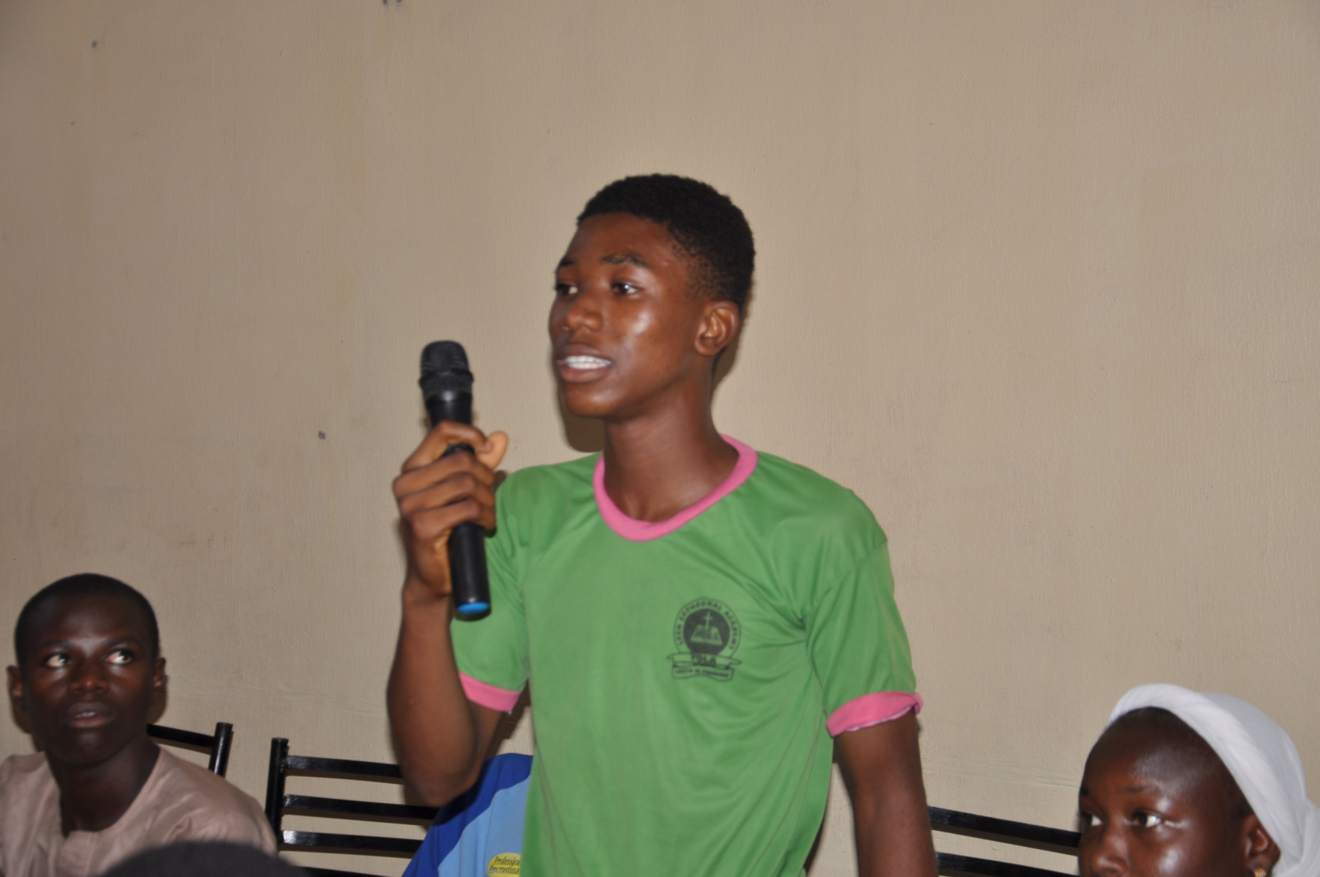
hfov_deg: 31.9
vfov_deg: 21.5
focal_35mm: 63
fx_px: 2307
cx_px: 660
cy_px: 438
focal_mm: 42
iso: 200
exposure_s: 1/60
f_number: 4.8
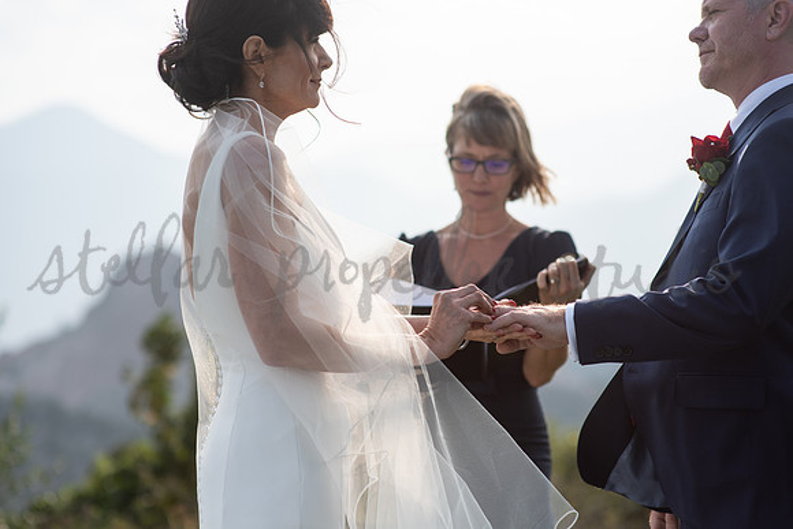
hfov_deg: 23.9
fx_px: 1873
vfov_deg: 16.1
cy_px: 264
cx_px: 396
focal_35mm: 85
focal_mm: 85
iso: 160
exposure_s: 1/3200
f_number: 2.5
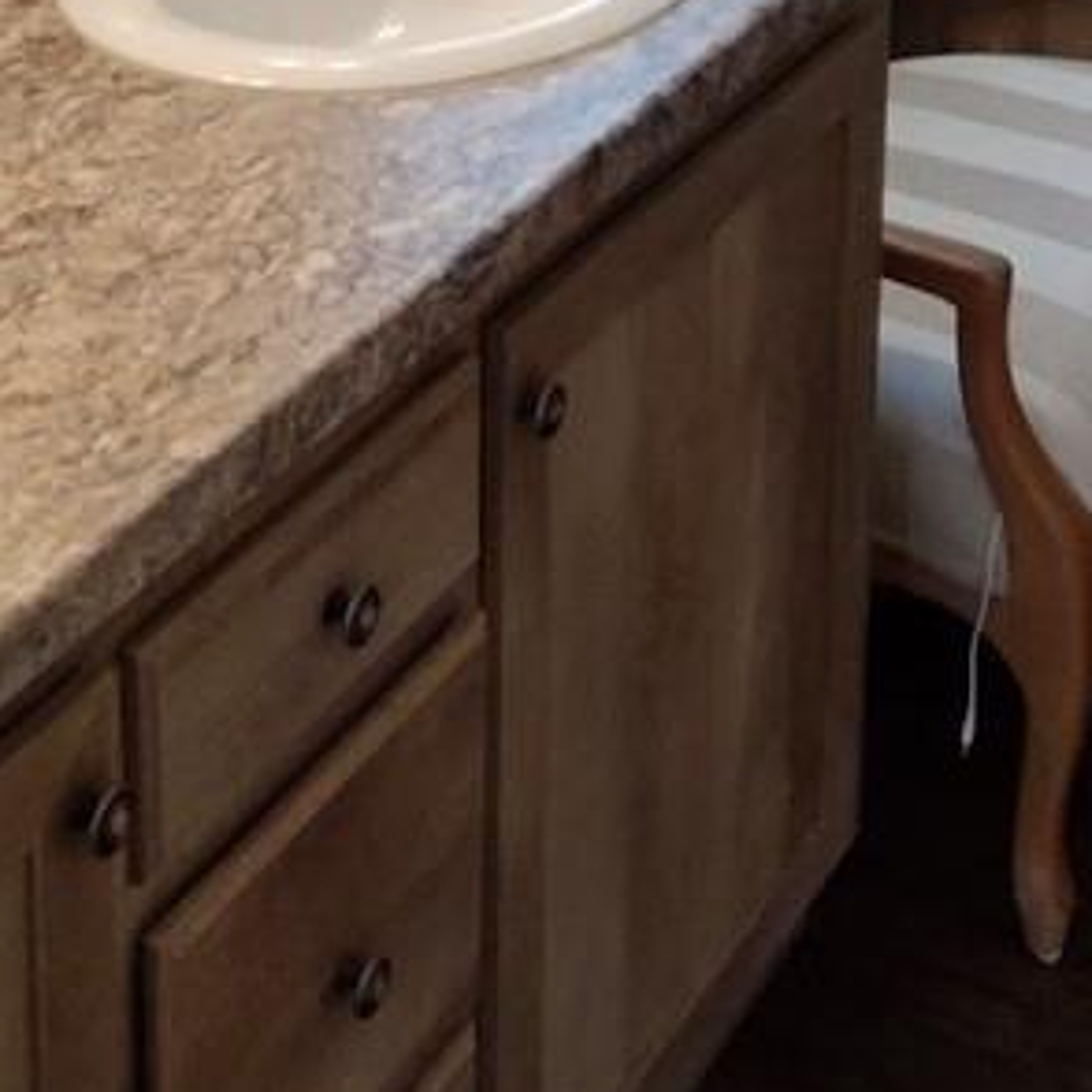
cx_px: 587
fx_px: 2748
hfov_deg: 22.5
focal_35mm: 77
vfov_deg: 19.5
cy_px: -557
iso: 263
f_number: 2.2
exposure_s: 1/40
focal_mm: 1.66
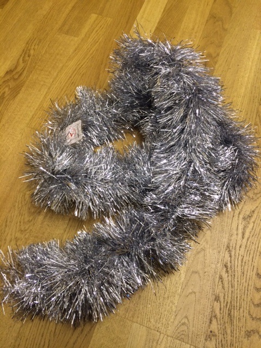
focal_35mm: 29
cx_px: 130
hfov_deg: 48.2
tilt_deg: -65.8
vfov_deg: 61.7
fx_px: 292
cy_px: 174
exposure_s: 1/33
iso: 160
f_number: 2.2
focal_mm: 4.15
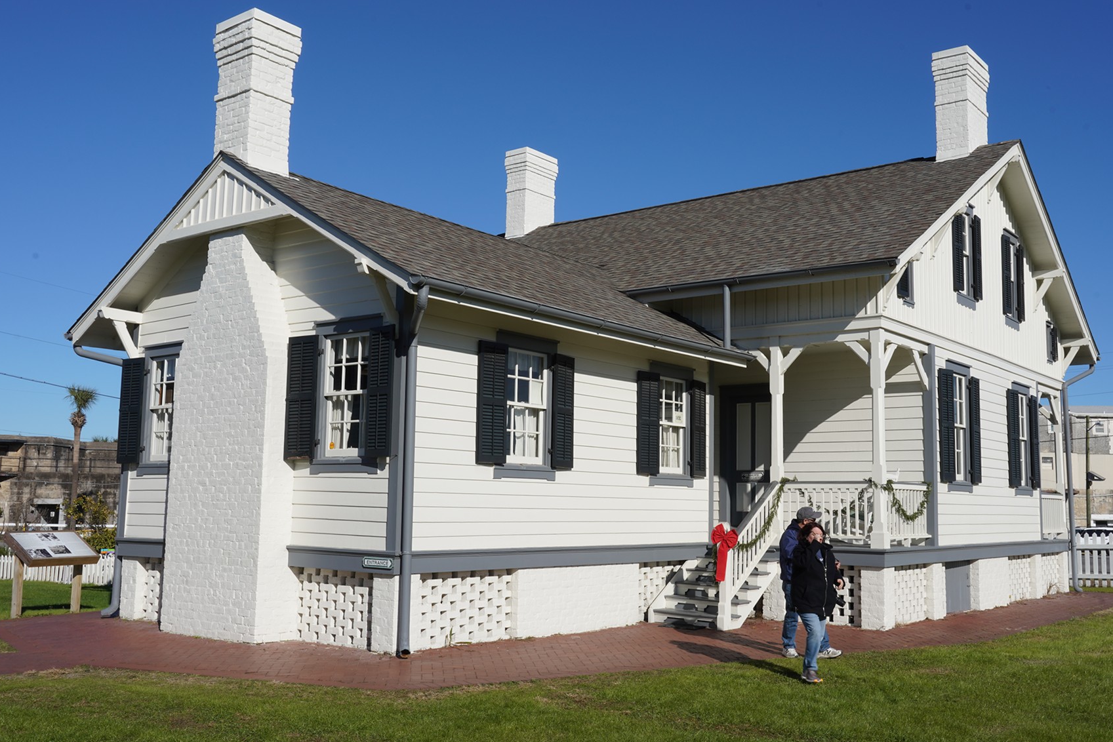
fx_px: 1020
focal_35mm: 33
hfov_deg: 57.1
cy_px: 363
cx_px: 605
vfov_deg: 40.0
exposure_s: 1/100
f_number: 20
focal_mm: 28
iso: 100
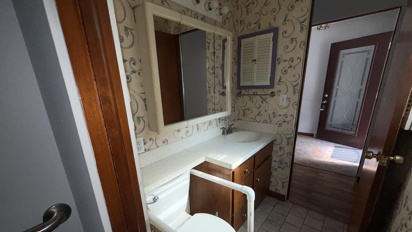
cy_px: 138
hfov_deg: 99.4
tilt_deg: -17.5
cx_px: 203
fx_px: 175
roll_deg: +2.2
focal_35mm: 16
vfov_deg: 66.5
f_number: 2.2
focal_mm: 2.22
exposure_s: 1/121
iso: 32
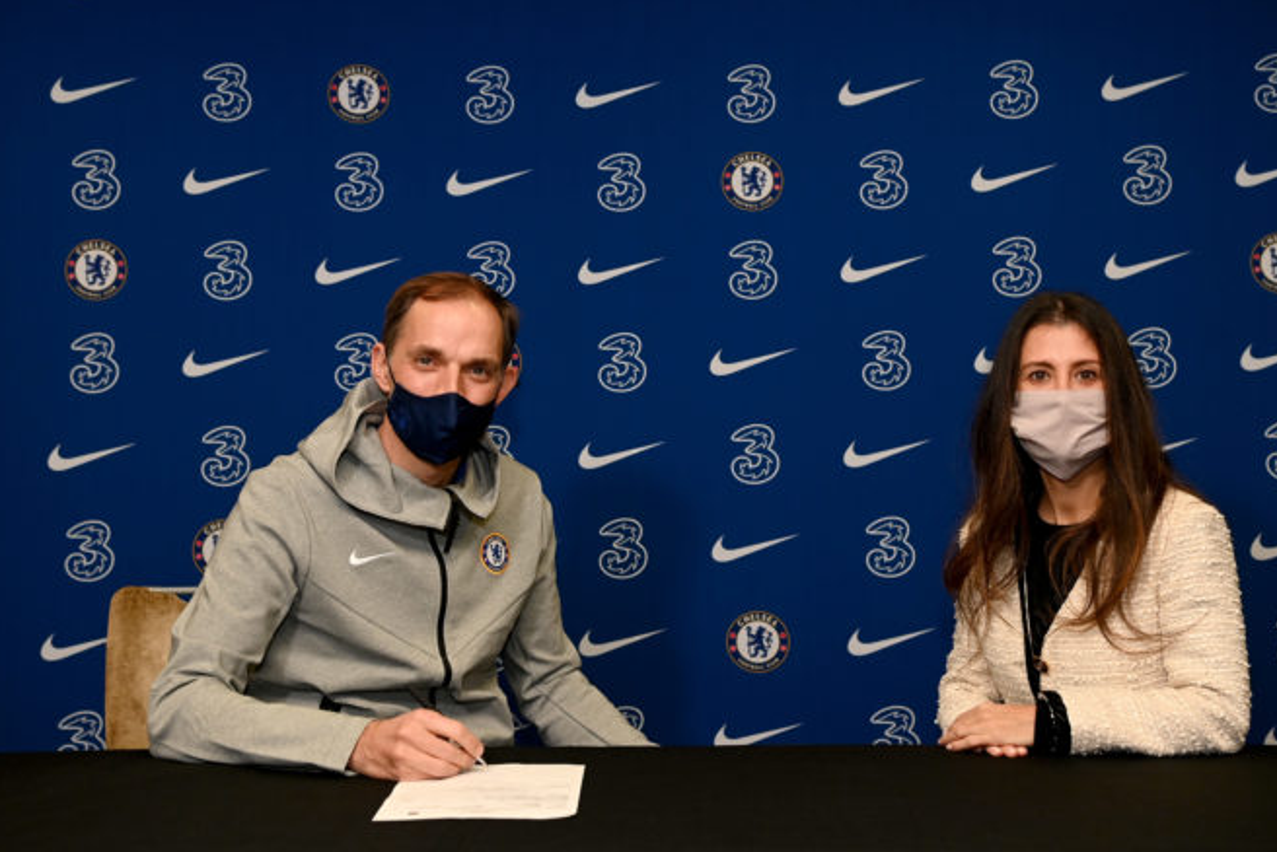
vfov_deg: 28.1
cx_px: 674
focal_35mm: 48
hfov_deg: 41.1
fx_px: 1703
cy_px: 373
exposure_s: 1/250
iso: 1000
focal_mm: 42
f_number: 5.6
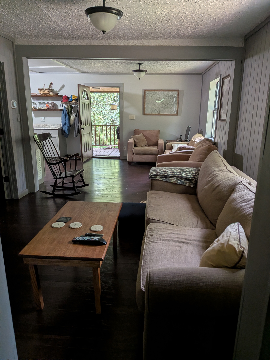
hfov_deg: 56.8
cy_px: 180
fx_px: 250
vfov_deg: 71.6
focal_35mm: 24
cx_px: 135
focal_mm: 4.53
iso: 45
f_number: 1.7
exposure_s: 1/120
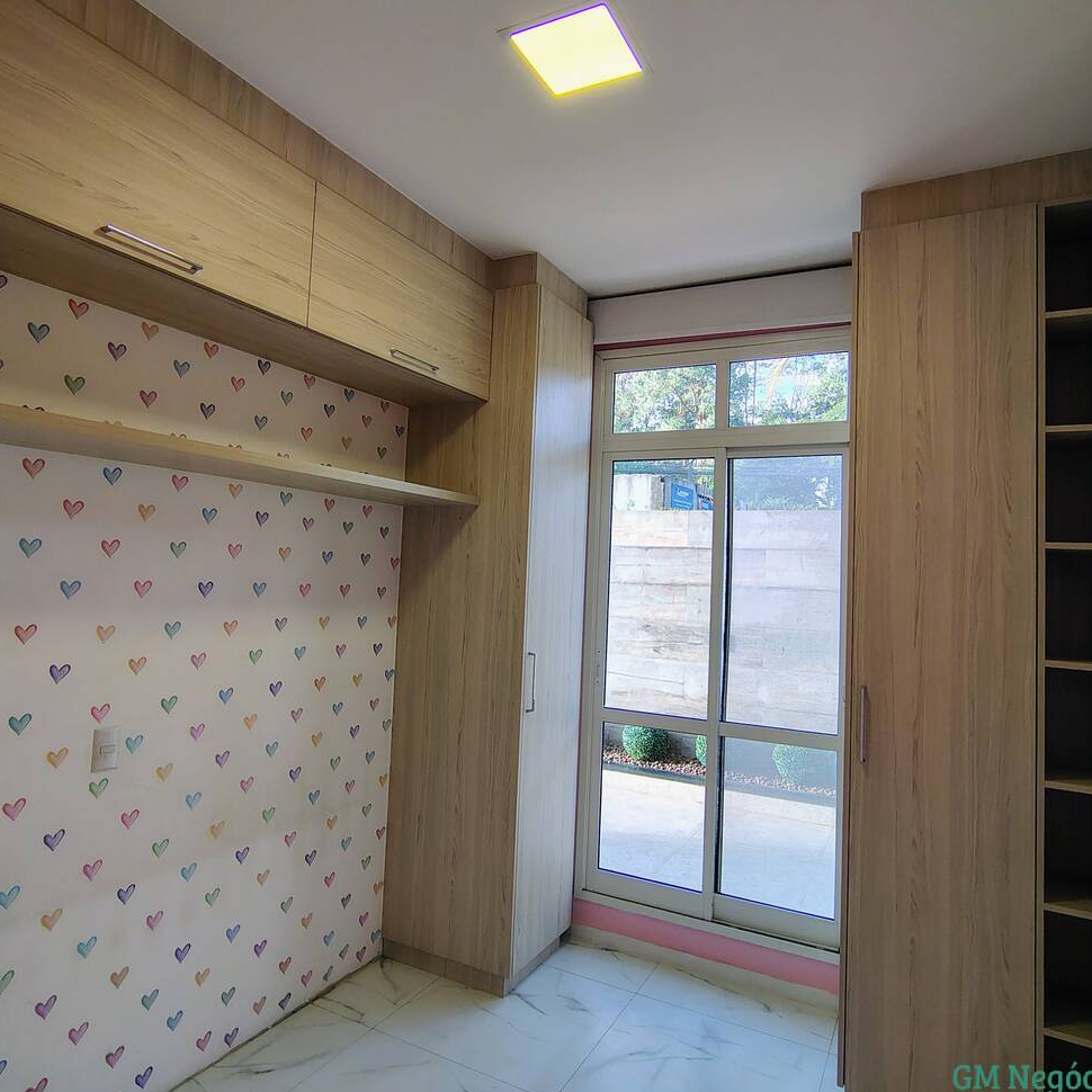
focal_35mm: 21
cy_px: 527
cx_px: 546
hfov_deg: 72.1
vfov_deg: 72.1
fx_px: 749
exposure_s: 1/60
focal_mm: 2.13
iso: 192
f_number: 2.2
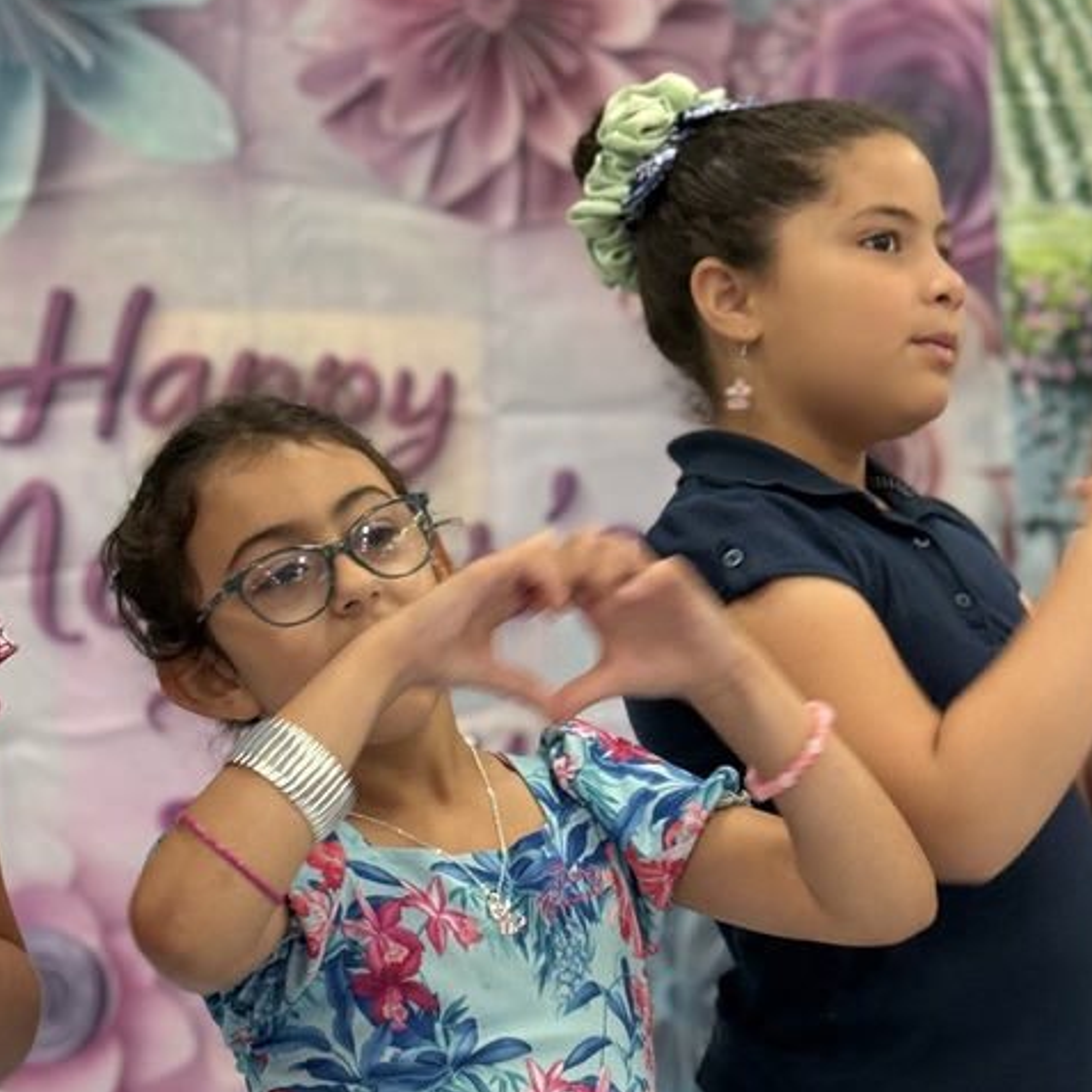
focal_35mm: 91
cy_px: 733
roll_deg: +2.5
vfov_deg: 19.0
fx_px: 3248
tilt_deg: -0.6
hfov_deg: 19.0
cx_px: 746
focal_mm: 6.76
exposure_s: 1/60
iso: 160
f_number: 1.78
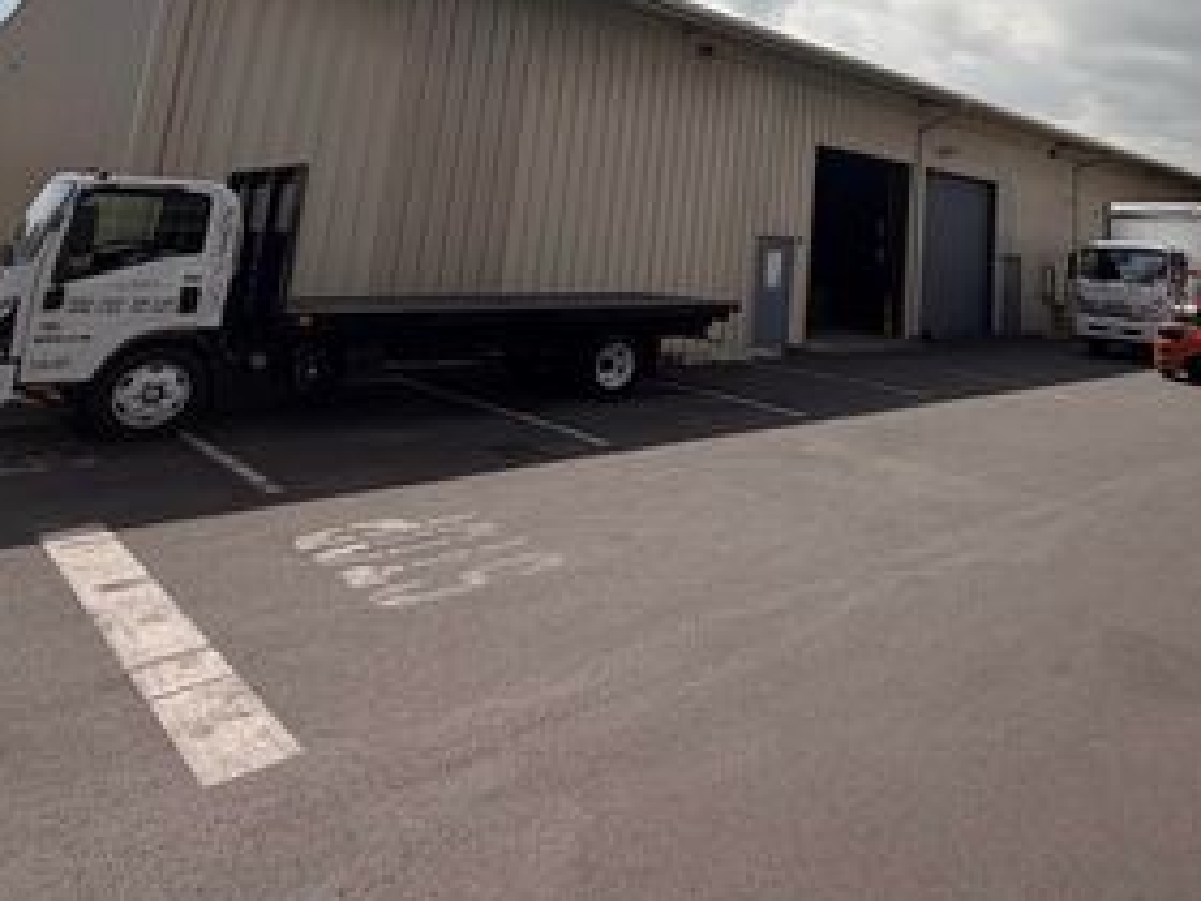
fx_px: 867
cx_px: 892
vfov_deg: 49.7
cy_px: 114
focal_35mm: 25
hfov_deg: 65.4
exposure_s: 1/1698
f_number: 2.2
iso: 20
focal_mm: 2.22
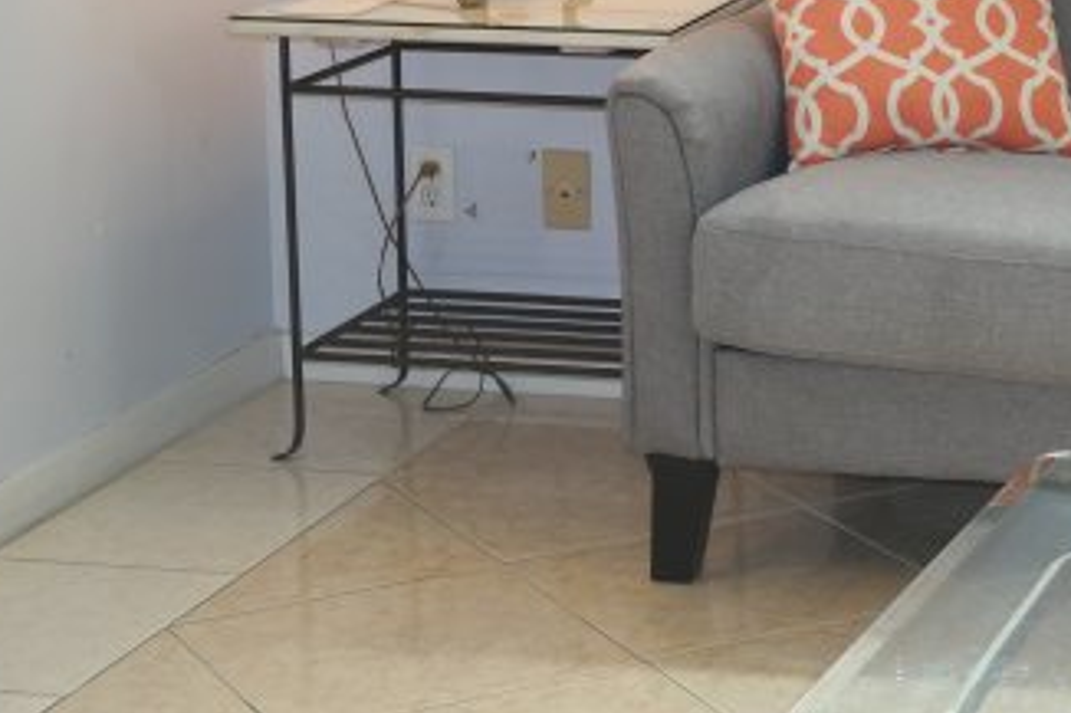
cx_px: 1107
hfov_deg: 17.6
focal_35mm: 113
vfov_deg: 11.9
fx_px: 3360
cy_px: -143
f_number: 4.5
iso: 200
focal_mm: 30
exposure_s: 1/50
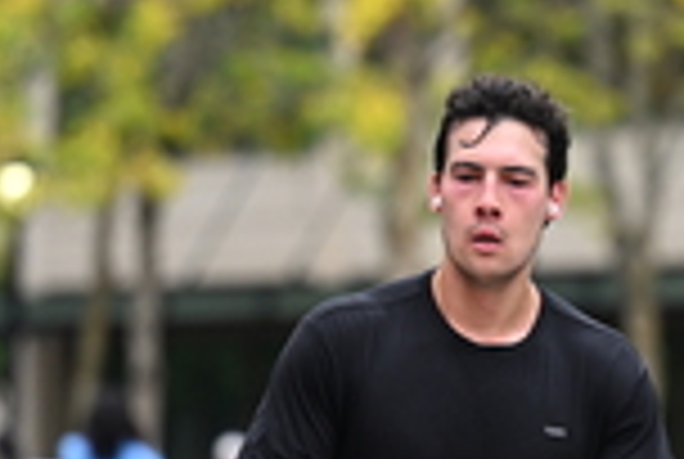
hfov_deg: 4.1
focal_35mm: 505
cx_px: 621
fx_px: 9614
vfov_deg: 2.7
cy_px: 353
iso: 640
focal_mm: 140
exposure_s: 1/2000
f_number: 2.8
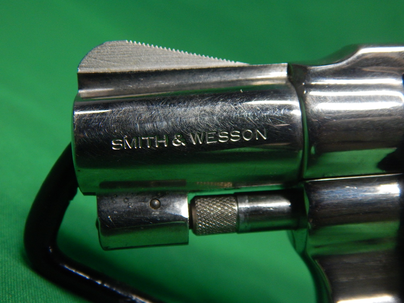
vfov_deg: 33.6
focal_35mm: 43
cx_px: 202
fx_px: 502
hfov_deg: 43.9
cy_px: 152
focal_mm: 7.7
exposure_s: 1/160
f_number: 3.6
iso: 400
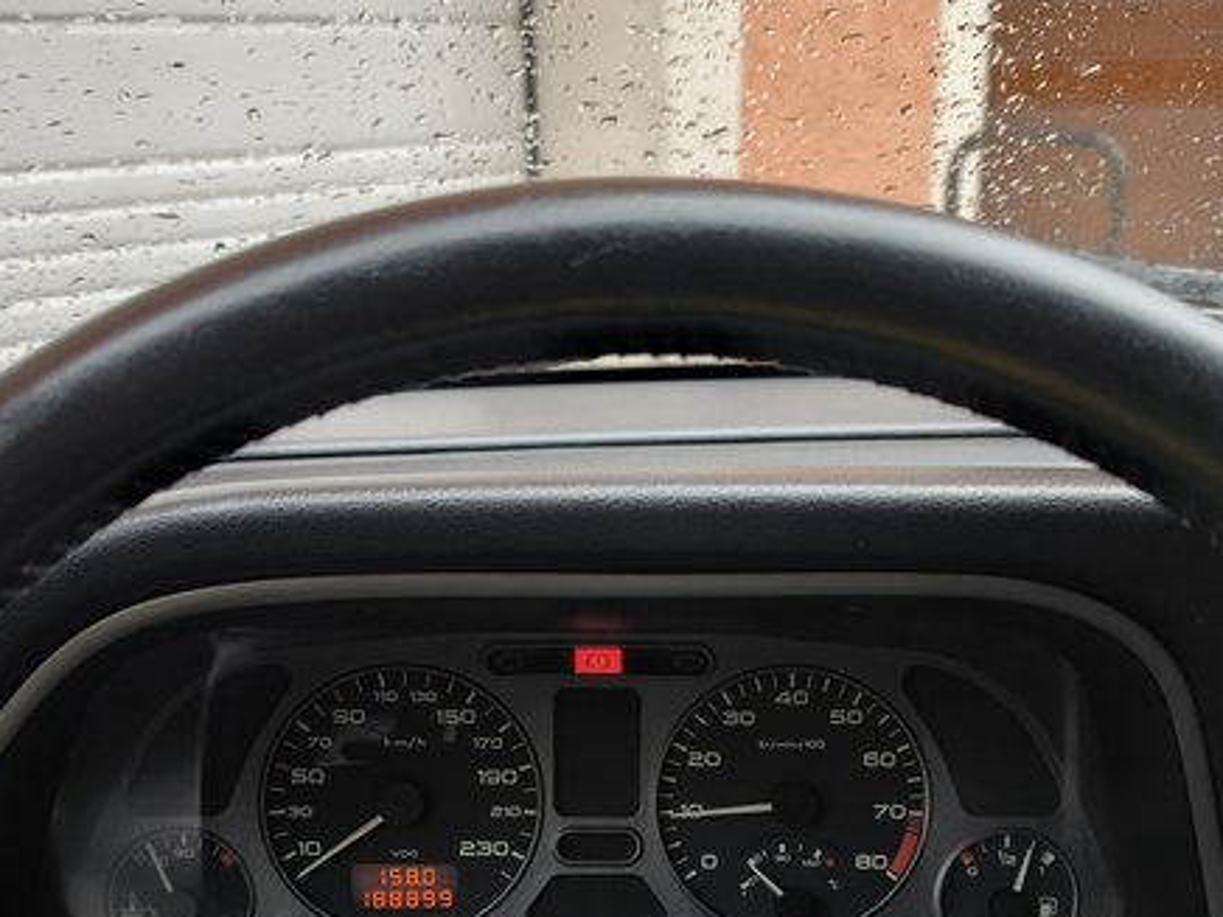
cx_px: 603
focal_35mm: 44
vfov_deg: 32.1
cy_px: 724
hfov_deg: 42.9
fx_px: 1555
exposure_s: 1/100
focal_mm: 6.92
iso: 100
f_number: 1.9
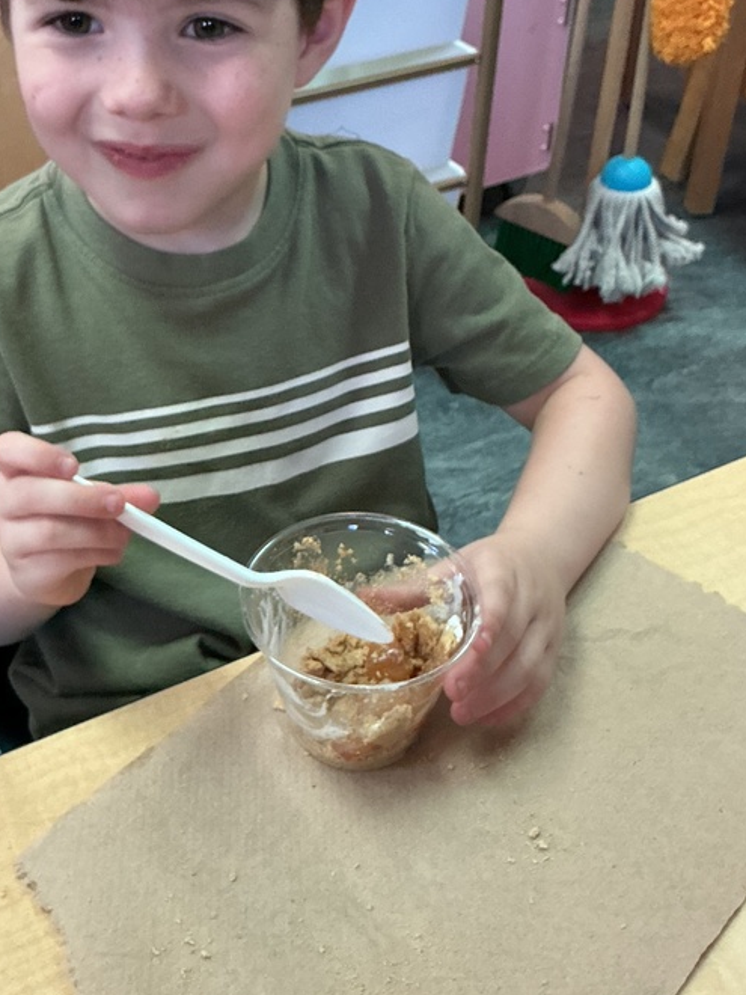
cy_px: 387
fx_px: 1293
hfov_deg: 32.0
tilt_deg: -35.3
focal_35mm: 45
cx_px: 273
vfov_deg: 41.8
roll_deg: +1.5
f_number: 1.8
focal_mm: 3
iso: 250
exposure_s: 1/60
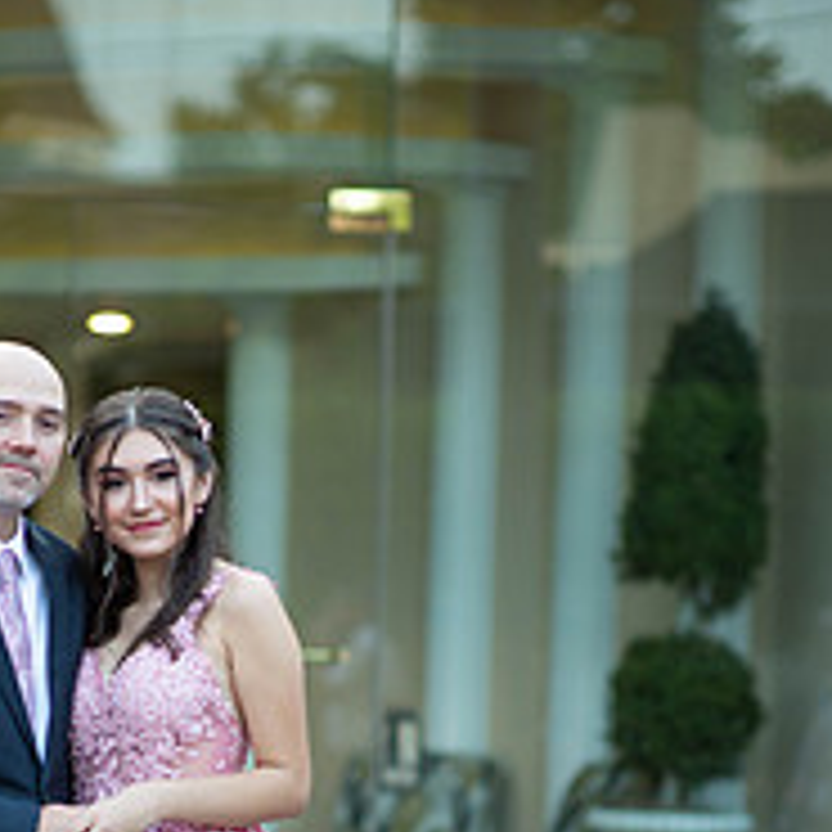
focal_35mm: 176
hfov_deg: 9.9
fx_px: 4786
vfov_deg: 9.8
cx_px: 196
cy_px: 890
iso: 250
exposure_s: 1/500
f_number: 2
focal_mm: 85
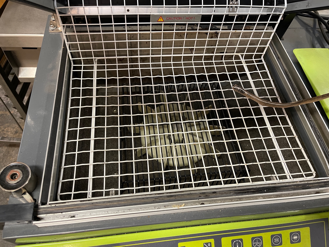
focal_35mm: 26
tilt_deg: -57.6
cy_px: 124
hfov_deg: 67.3
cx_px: 164
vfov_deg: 53.0
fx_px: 247
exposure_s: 1/50
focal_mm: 5.1
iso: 250
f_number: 1.6
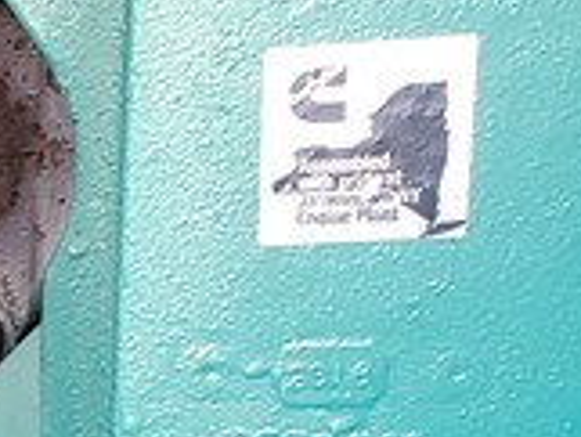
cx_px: -895
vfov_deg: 8.5
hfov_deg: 10.1
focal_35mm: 165
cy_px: 907
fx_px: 2771
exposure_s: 1/40
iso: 200
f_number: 2.4
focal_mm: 4.3
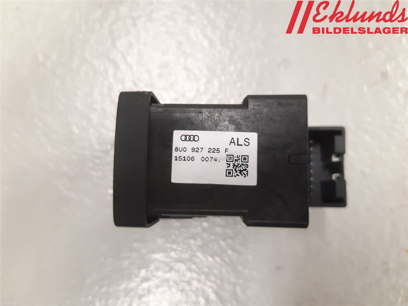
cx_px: 204
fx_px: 306
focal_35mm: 26
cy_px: 153
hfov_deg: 67.3
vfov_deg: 53.1
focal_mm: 3.93
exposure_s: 1/33
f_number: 1.7
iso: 250
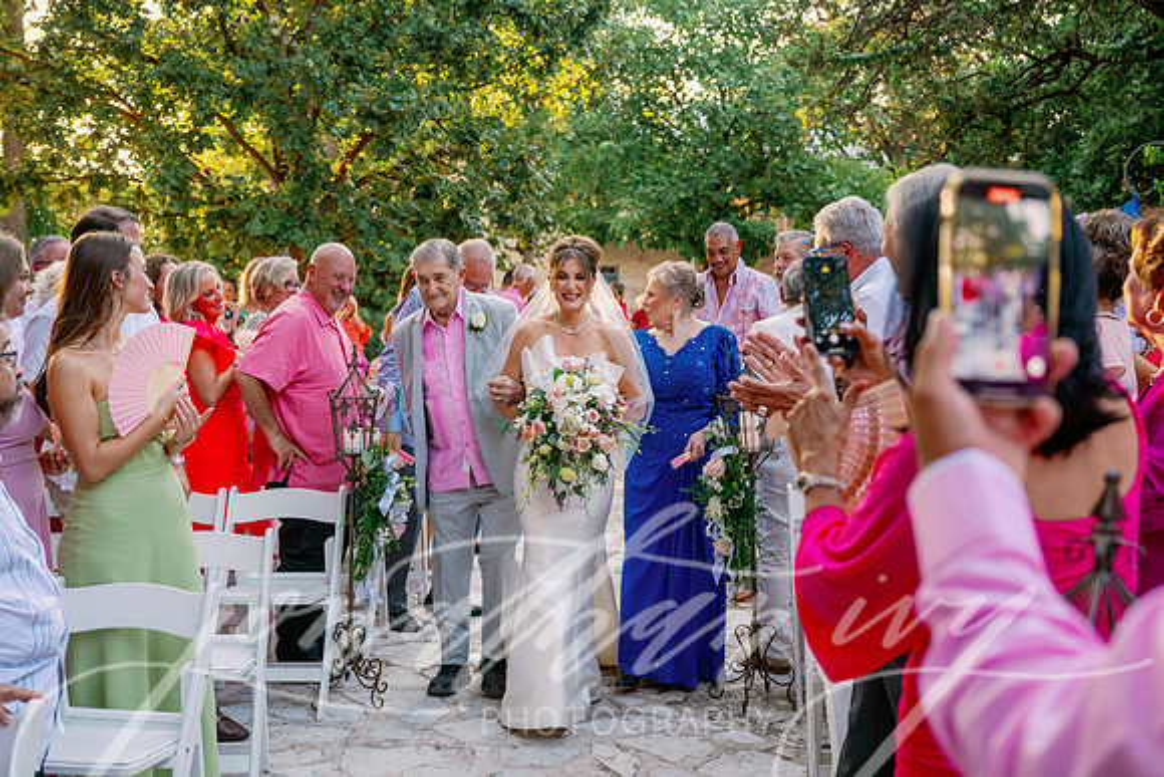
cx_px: 582
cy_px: 388
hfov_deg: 47.4
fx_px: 1326
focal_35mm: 41
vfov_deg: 32.6
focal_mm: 41
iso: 320
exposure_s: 1/250
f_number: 3.5
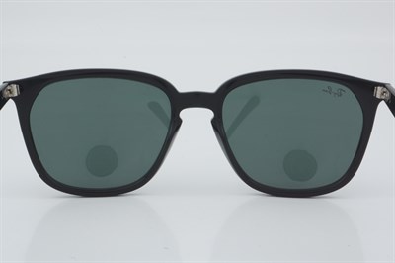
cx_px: 198
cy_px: 132
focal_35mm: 82
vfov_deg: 16.5
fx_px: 904
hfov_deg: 24.6
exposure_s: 1/4
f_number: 29
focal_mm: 55
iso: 100
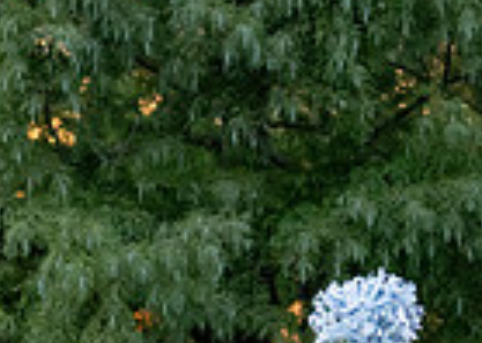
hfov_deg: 7.2
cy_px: 574
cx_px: 292
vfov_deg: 5.1
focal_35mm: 279
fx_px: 3816
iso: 1600
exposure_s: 1/1000
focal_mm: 50
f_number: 2.2
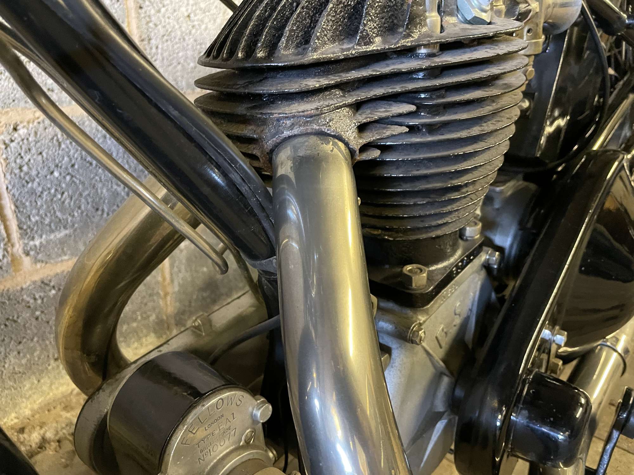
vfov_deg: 53.1
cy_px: 238
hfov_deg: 67.3
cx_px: 317
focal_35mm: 26
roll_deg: -0.3
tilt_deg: -22.9
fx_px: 476
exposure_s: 1/25
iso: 640
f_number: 1.6
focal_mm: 4.2
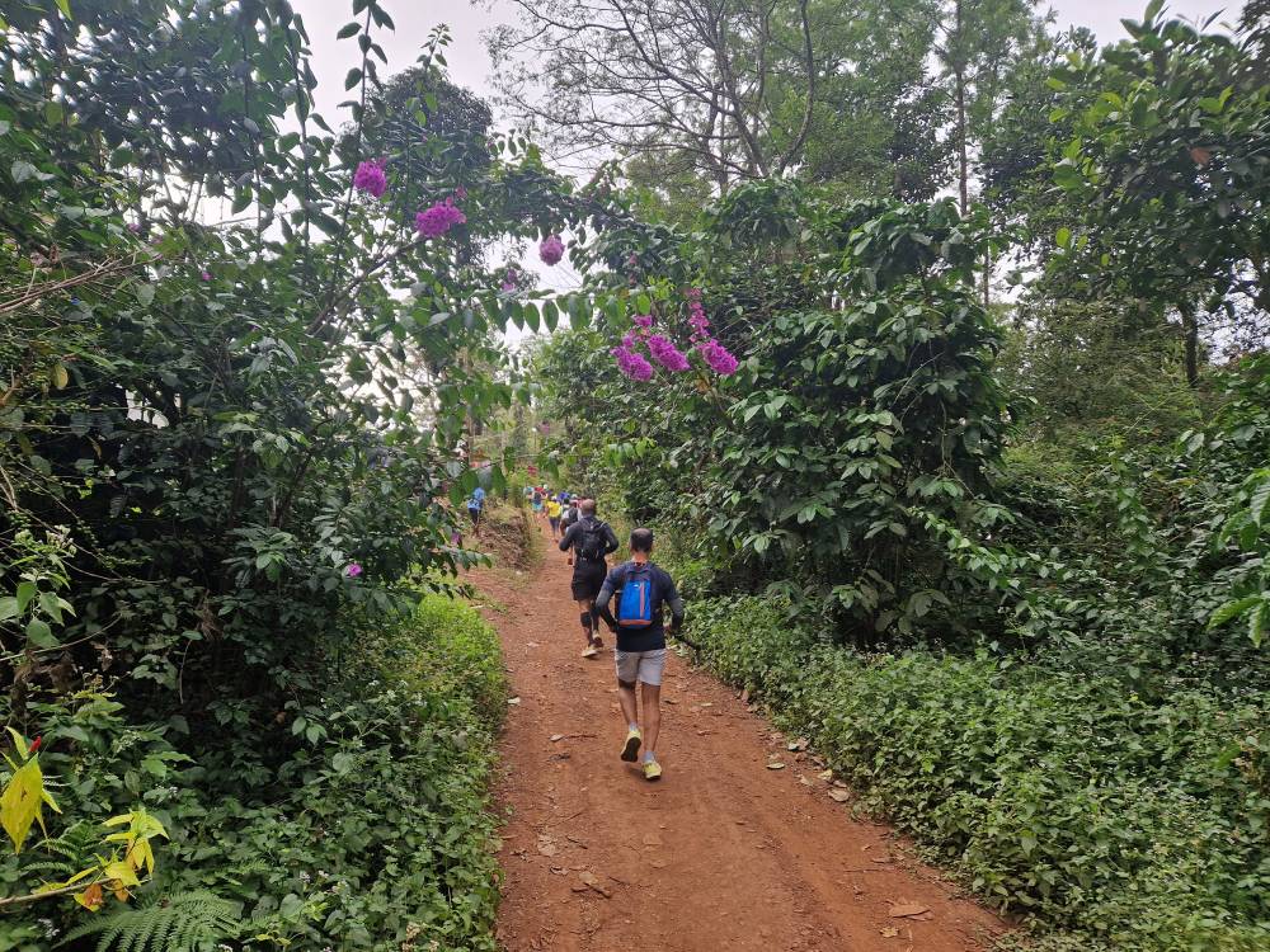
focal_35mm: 23
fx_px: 844
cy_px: 476
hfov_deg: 73.9
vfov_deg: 58.9
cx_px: 635
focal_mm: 5.4
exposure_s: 1/213
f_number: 1.8
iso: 50
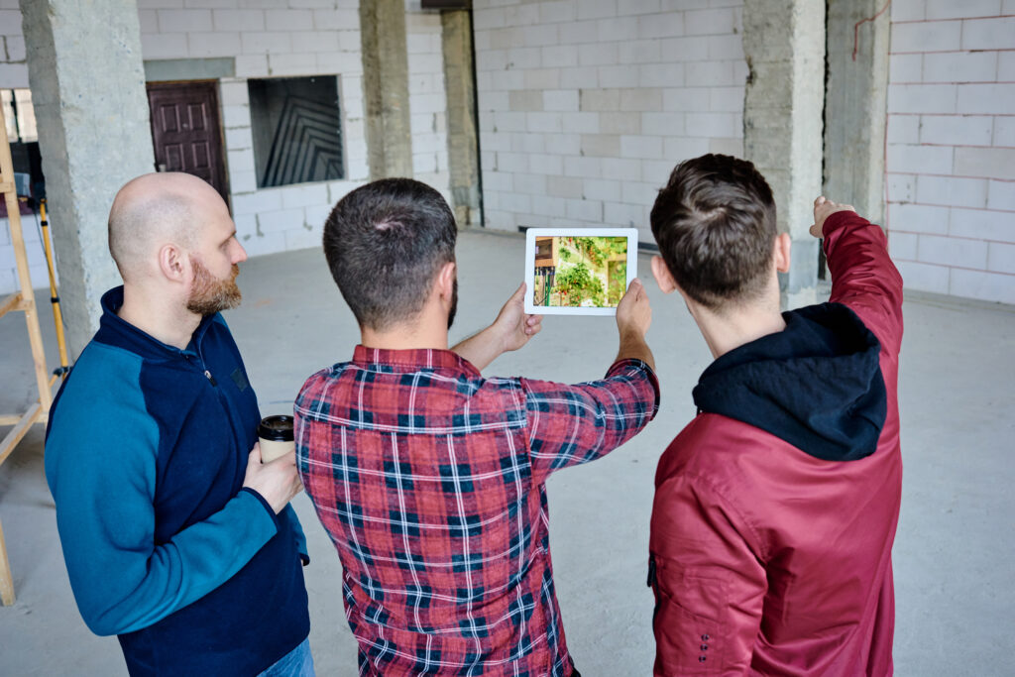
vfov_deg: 37.9
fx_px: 987
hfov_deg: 54.4
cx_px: 508
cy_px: 338
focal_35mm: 35
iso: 800
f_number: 4.5
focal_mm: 35
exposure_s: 1/160
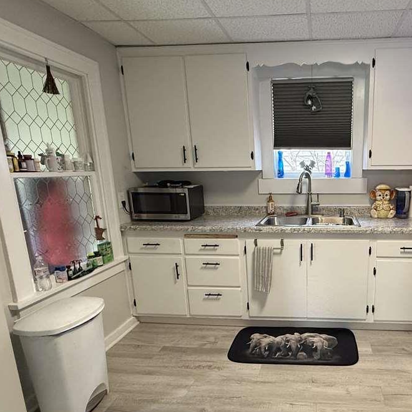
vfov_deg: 64.6
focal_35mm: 24
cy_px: 240
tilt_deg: -12.6
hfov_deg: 61.8
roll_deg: +0.1
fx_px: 323
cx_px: 303
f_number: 2.2
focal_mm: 2.22
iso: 320
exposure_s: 1/60
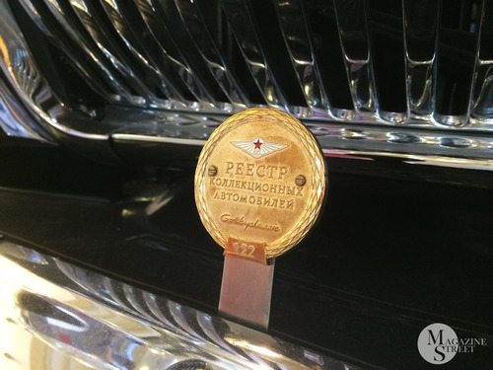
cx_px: 246
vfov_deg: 46.8
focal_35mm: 30
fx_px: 427
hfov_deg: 60.0
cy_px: 185
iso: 320
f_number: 2.2
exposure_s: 1/25
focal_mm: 4.12
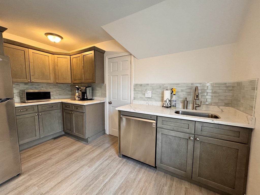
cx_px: 130
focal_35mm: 14
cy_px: 98
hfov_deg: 102.1
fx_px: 105
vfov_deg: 85.7
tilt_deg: -5.6
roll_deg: -0.7
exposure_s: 1/120
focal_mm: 2.22
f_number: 2.2
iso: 250
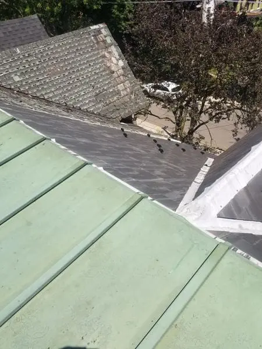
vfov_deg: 67.3
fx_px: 262
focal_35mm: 26
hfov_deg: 53.1
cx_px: 131
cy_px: 174
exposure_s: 1/2648
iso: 50
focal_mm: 4.25
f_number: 1.7
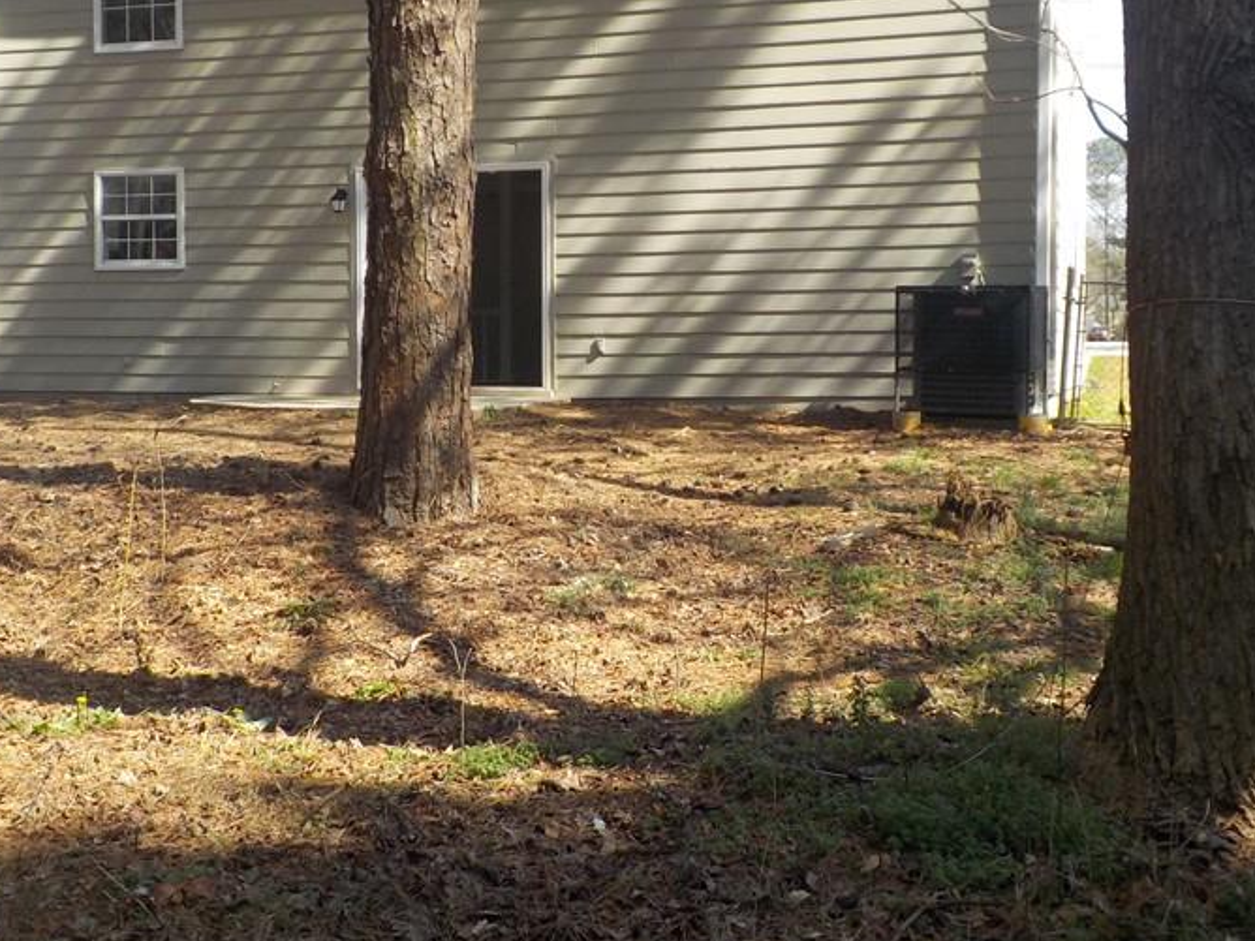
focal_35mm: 46
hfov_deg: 41.2
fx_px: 1668
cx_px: 545
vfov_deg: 31.4
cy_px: 387
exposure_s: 1/400
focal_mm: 4.1
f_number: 3.3
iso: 125
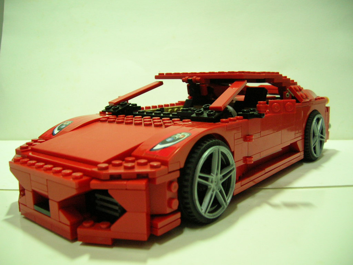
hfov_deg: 54.0
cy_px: 132
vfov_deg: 41.8
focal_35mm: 34
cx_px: 176
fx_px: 347
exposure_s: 1/4.5
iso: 150
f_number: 2.9
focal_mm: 5.7
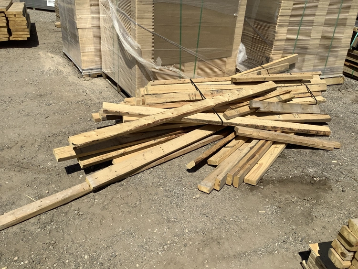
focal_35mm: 31
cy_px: 134
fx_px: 321
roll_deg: -4.8
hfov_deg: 58.3
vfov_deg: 45.5
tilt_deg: -27.7
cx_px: 179
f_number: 2.4
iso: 25
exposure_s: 1/2717
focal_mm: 3.3
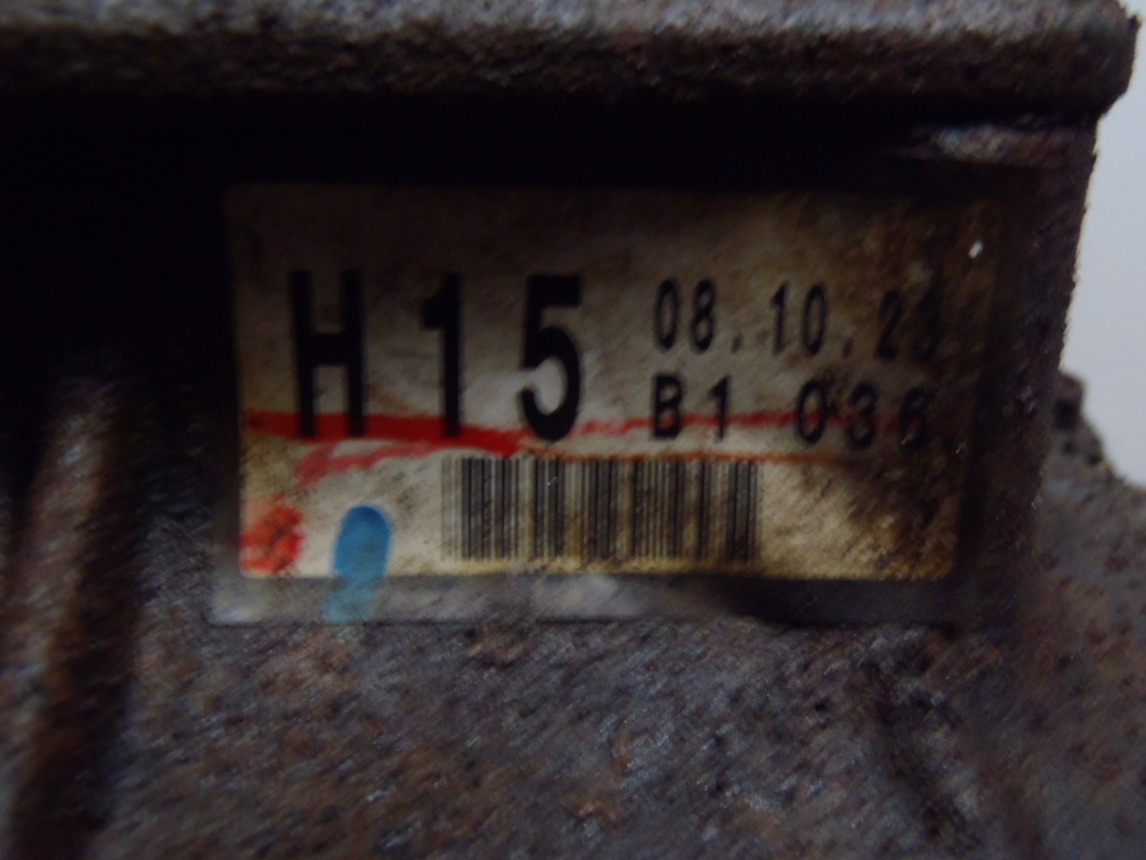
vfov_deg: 38.7
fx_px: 1225
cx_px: 573
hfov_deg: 50.1
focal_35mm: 37
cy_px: 430
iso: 400
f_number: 4.7
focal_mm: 6.64
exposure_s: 1/4
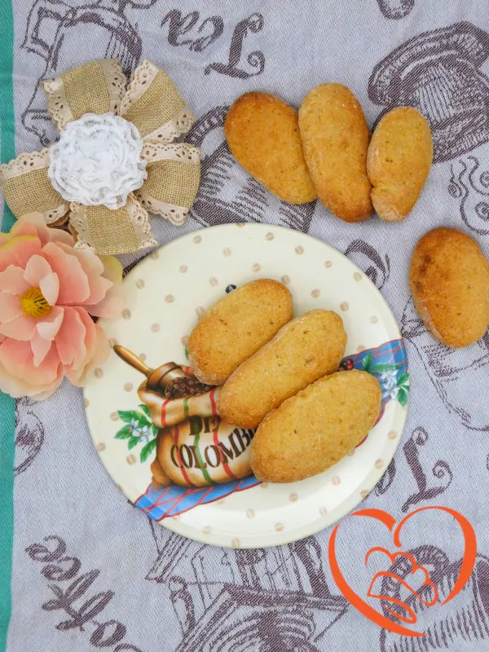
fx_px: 848
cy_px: 326
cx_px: 244
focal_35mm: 45
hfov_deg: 32.2
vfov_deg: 42.1
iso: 125
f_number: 3.7
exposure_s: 1/640
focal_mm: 8
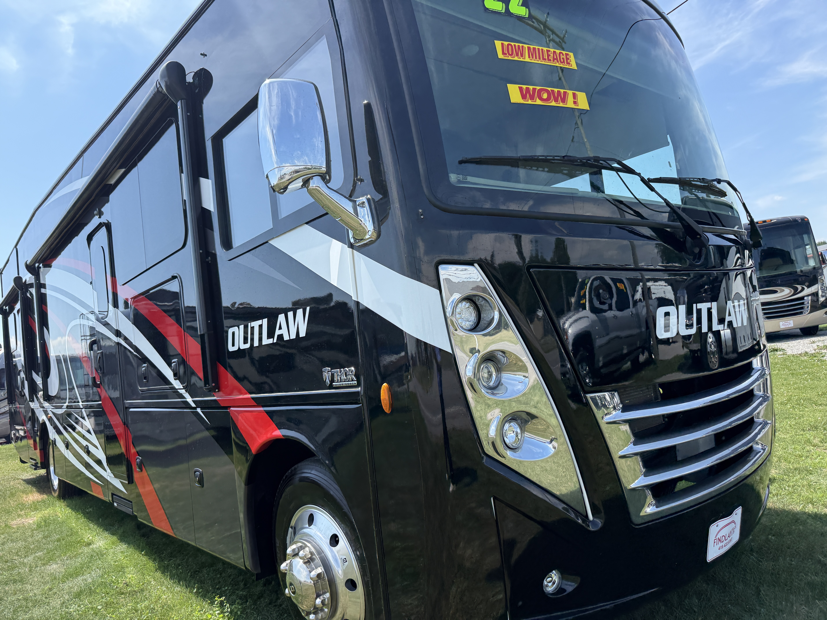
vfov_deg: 56.8
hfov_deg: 71.6
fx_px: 573
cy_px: 310
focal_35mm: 24
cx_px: 414
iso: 100
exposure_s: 1/2000
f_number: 1.78
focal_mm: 6.76
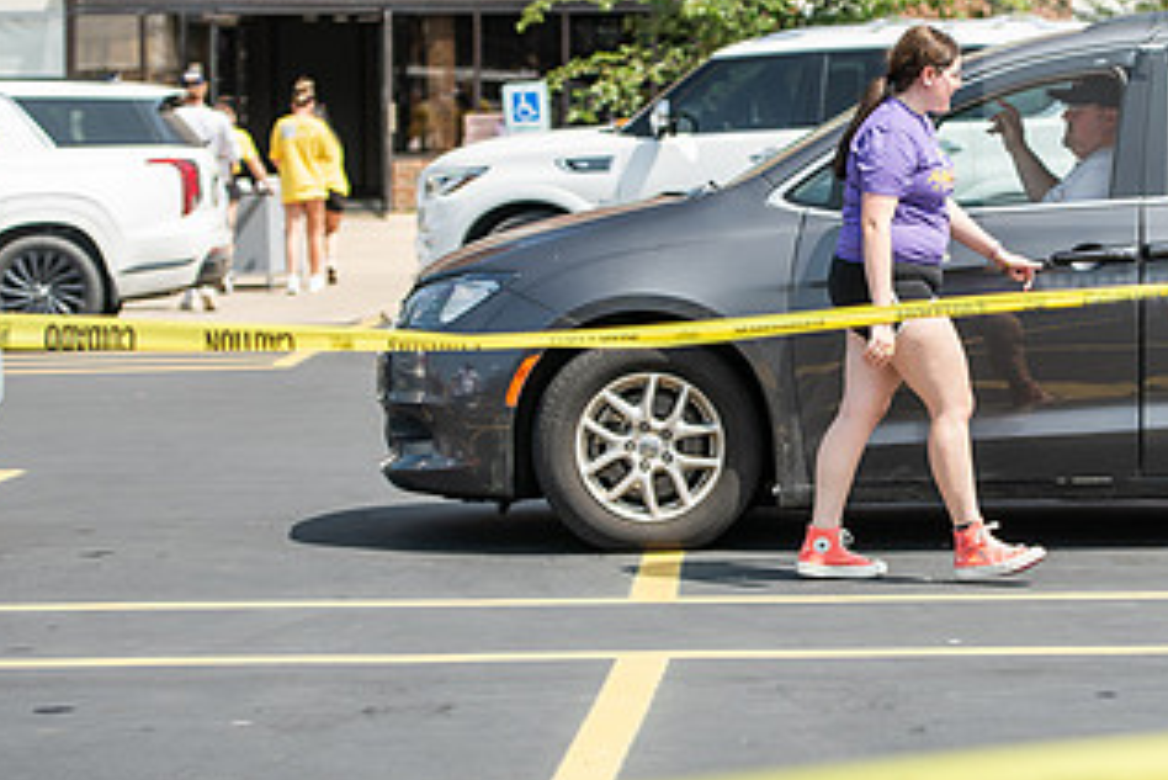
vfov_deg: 9.6
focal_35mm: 143
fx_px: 4641
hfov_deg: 14.3
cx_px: 872
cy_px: 364
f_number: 3.2
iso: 64
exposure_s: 1/500
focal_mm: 78
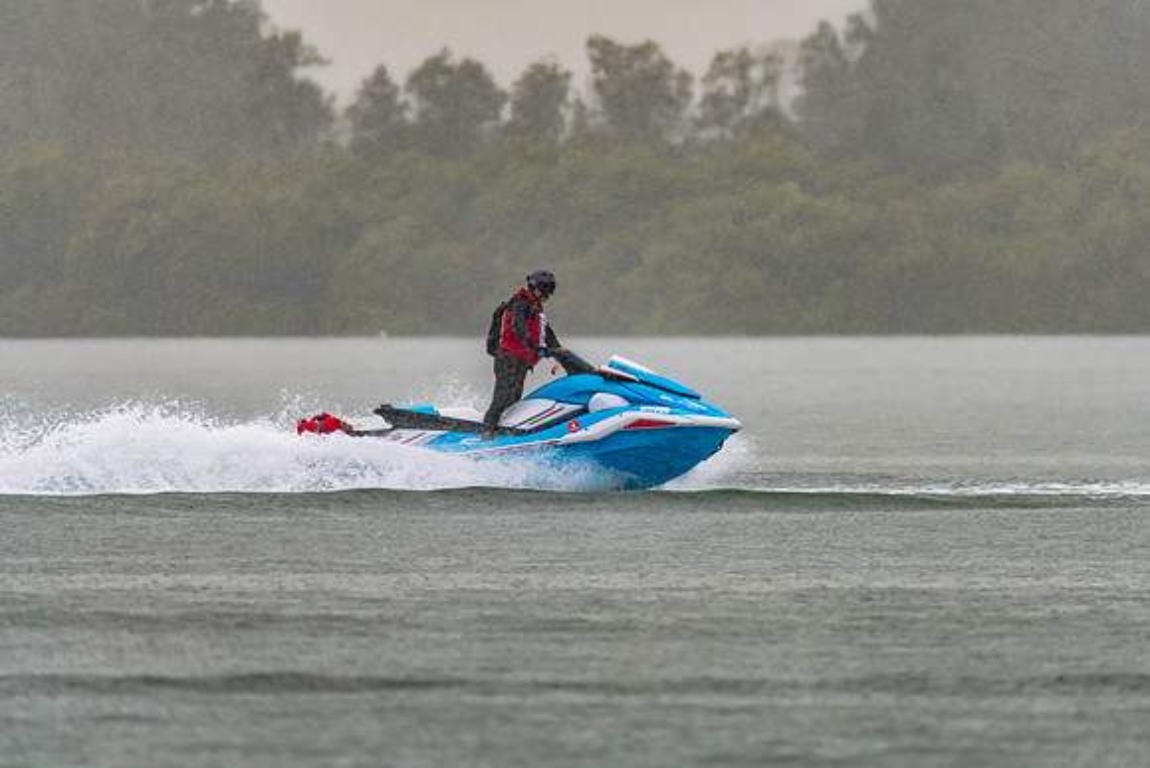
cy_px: 364
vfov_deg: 2.1
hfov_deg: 3.2
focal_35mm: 646
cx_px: 613
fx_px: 20626
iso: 800
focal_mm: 600
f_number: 6.3
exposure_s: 1/640
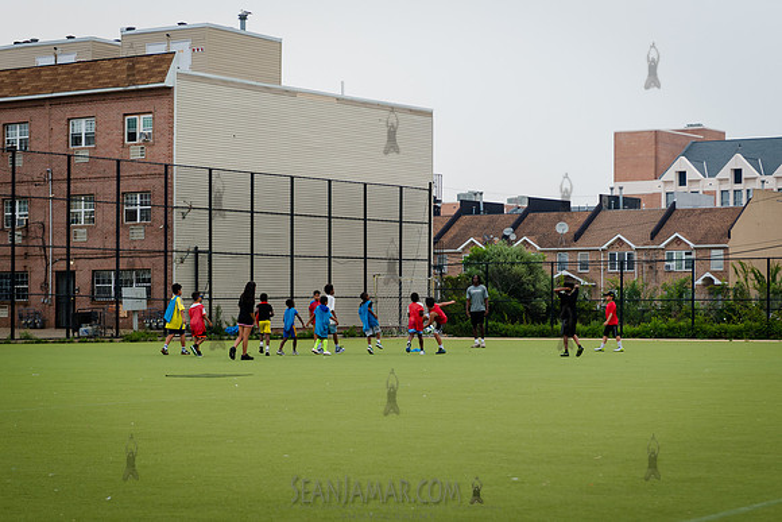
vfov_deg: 15.7
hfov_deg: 23.4
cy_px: 299
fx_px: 1888
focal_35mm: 87
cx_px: 373
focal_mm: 70
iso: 250
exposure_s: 1/1000
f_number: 4
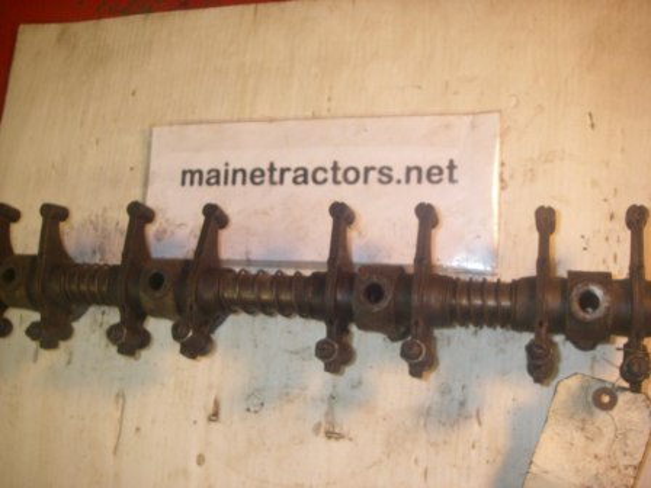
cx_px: 326
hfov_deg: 49.0
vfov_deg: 37.7
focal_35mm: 38
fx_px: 715
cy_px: 244
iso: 200
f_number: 3.3
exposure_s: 1/40
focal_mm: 6.3
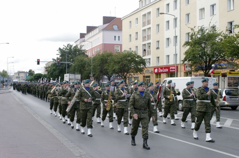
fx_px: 278
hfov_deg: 46.5
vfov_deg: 31.7
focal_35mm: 42
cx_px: 120
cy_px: 79
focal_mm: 28
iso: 200
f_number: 5.6
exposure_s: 1/125
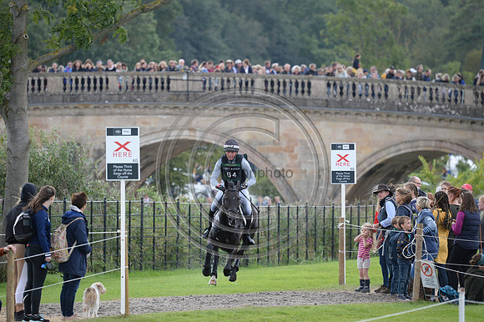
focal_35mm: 340
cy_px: 161
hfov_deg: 6.1
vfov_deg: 4.0
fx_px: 4568
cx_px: 242
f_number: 5.6
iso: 800
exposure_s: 1/640
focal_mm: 340
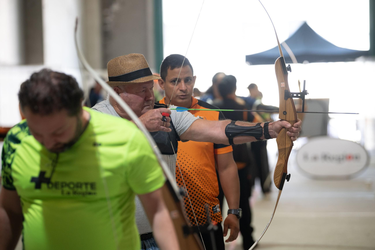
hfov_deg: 16.4
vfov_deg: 11.0
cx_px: 188
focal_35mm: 125
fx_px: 1302
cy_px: 125
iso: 1000
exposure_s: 1/250
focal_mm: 125
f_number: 2.8
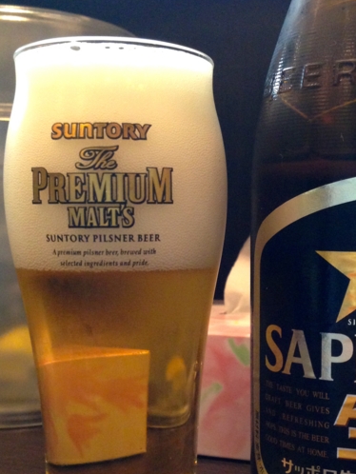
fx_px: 726
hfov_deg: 27.3
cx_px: 255
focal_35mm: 53
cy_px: 271
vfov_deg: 36.1
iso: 250
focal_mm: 4.12
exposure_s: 1/20
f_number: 2.4
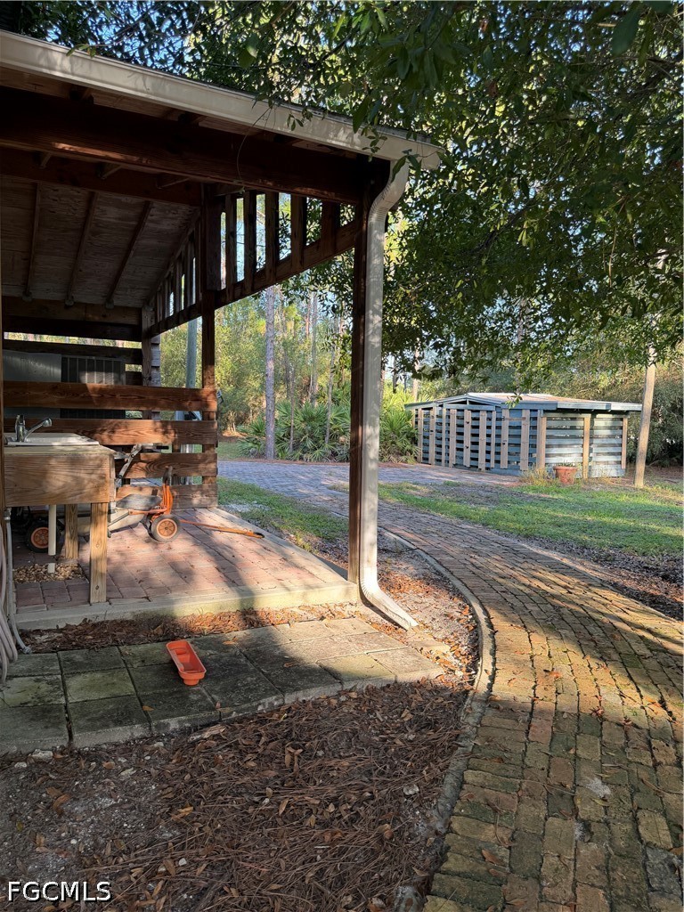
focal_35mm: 24
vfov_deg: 71.6
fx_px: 632
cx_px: 342
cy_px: 456
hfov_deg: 56.8
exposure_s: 1/178
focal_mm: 6.76
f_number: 1.78
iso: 80
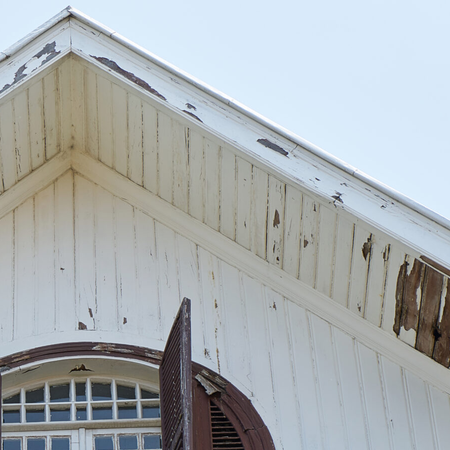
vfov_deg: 10.2
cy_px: 401
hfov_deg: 10.2
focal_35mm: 170
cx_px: 71
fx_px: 2500
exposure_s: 1/800
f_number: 4
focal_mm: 70
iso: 100
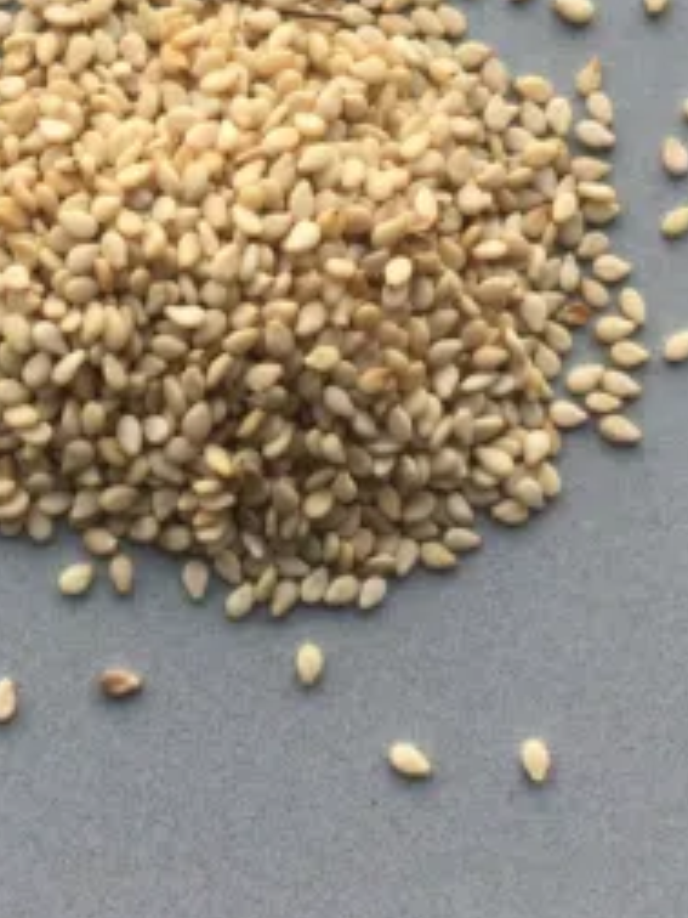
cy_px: 215
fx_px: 1219
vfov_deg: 39.9
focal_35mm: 46
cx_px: 171
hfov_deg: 31.0
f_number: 2.2
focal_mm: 4.15
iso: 25
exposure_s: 1/100
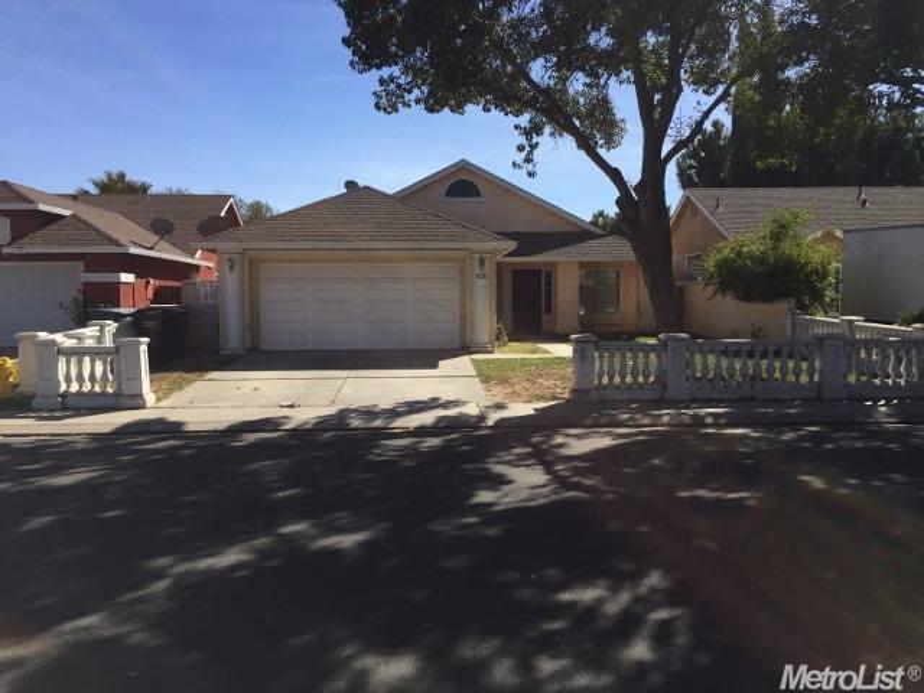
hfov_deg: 61.7
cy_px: 346
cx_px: 462
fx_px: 774
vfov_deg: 48.2
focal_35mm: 29
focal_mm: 4.15
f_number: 2.2
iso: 32
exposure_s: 1/1980
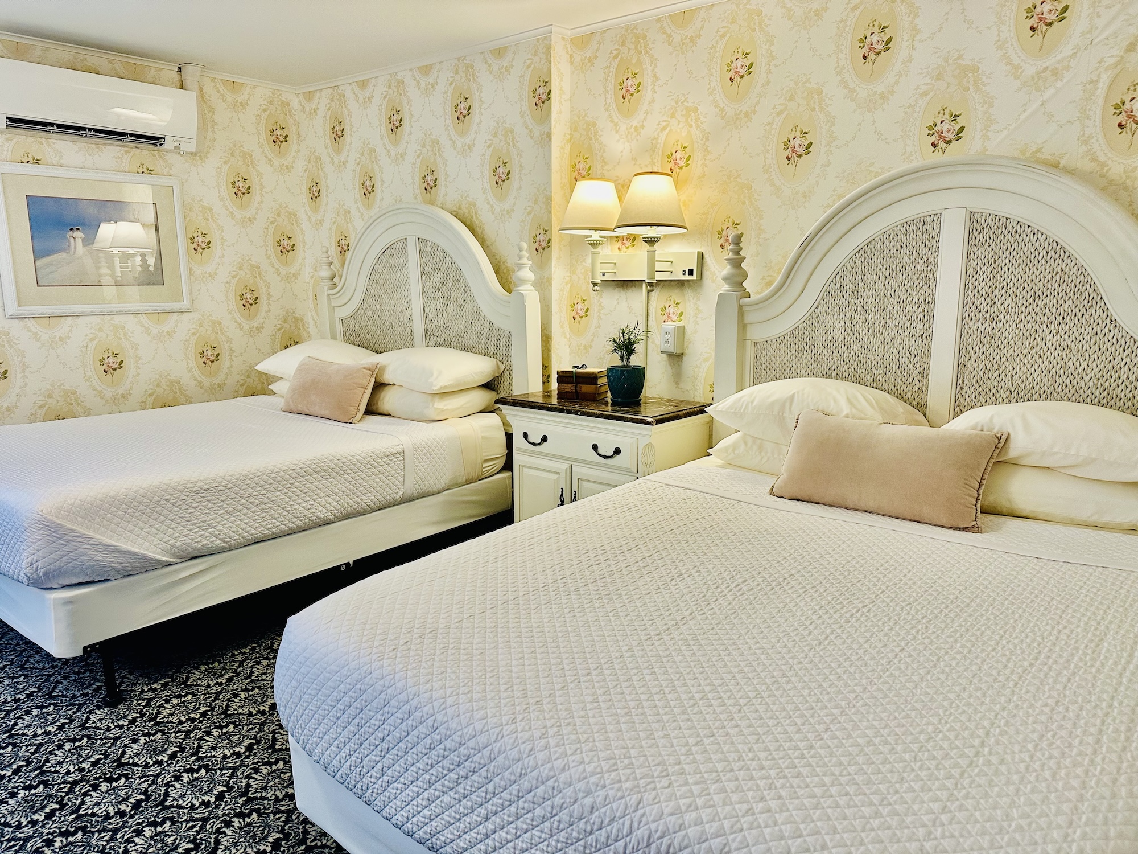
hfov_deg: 71.6
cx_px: 569
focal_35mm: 24
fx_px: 789
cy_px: 427
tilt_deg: -10.5
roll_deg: +0.0
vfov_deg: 56.8
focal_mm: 6.86
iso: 200
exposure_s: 1/120
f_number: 1.78
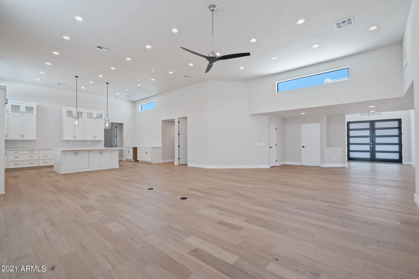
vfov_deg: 73.7
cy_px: 140
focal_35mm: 16
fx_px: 186
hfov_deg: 96.7
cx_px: 210
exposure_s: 1/20
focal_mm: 16
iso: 400
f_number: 8
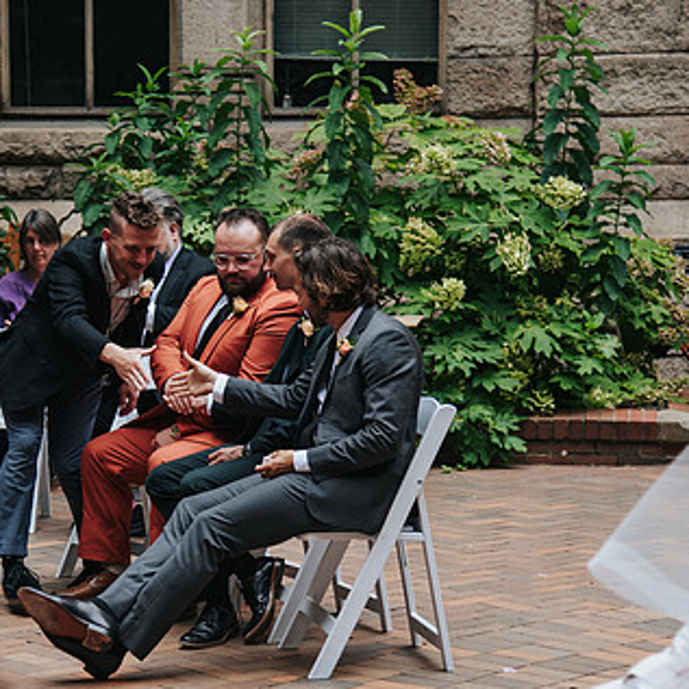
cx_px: 204
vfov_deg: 14.6
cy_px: 384
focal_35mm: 119
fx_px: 2680
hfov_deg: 14.6
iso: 1000
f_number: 4
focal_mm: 75
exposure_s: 1/500
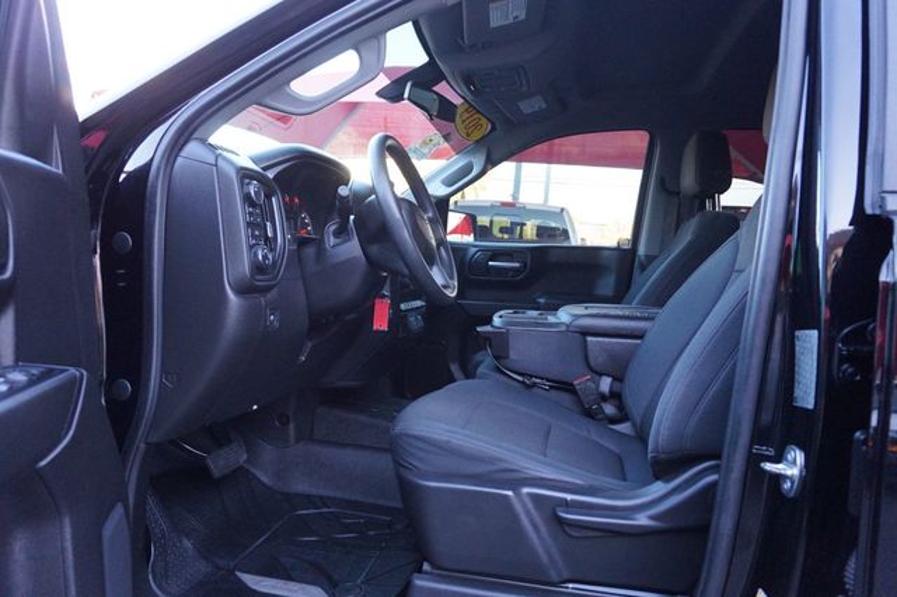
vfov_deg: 53.1
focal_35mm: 24
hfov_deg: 73.8
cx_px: 448
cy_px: 298
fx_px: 598
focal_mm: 16
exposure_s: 1/160
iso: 1250
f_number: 4
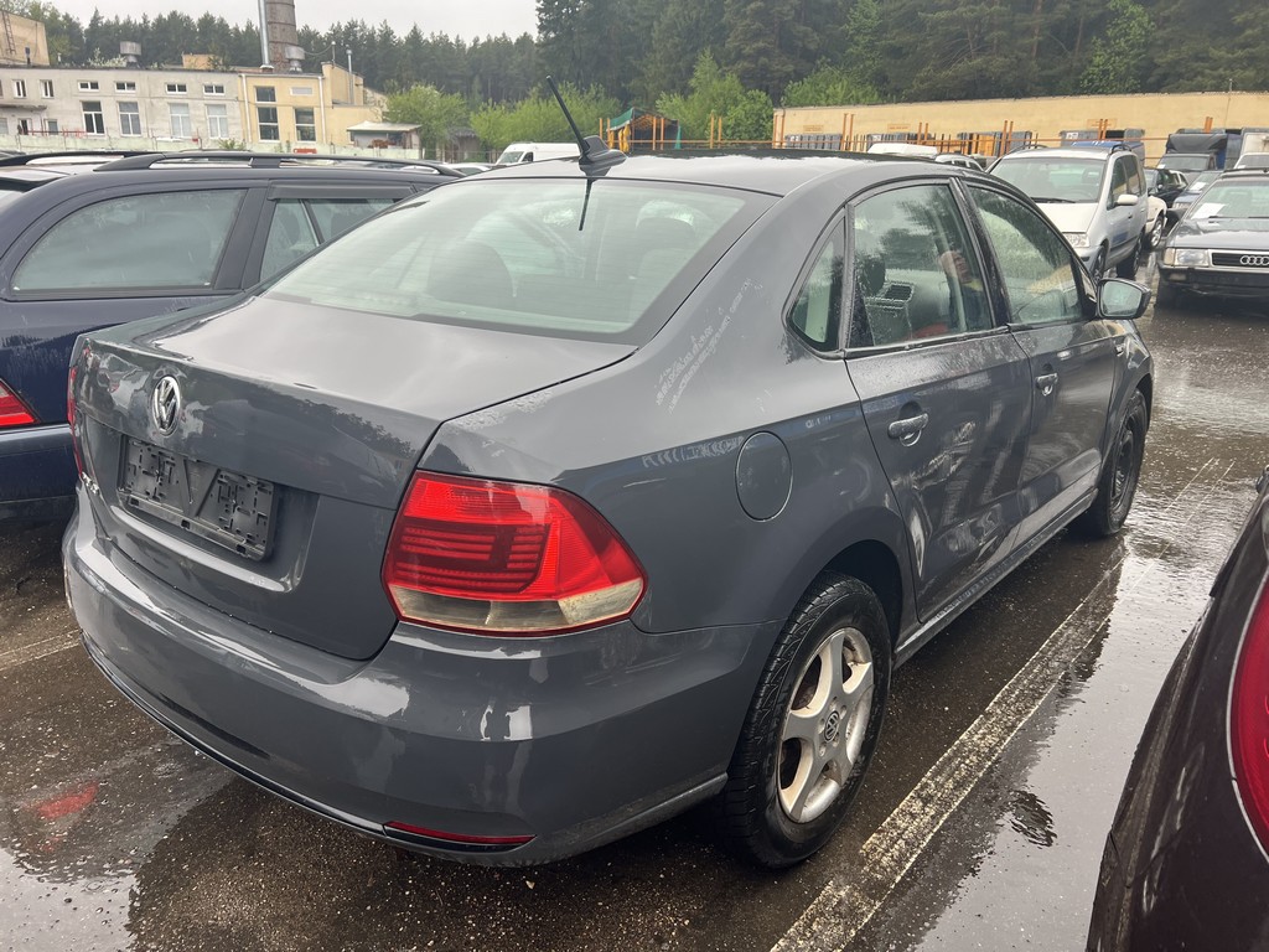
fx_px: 953
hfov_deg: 67.3
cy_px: 476
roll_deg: -0.9
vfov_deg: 53.1
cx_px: 634
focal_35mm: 26
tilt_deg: -16.7
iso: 40
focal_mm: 5.7
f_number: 1.5
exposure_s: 1/207
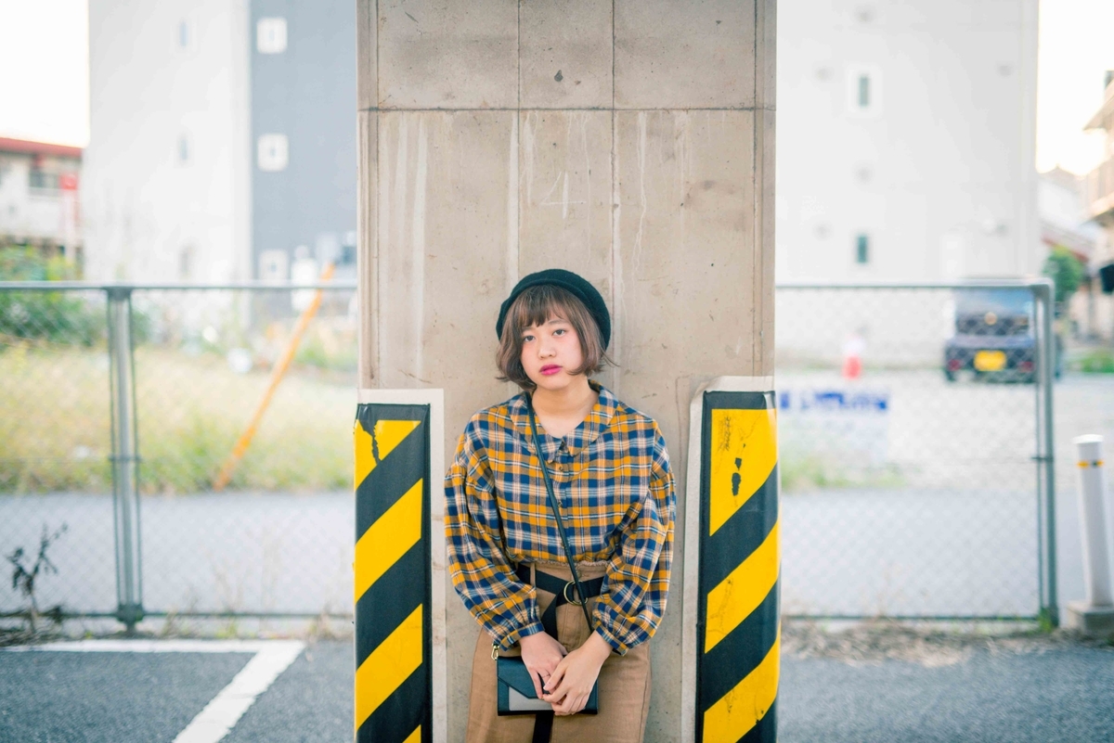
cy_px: 372
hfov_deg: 39.6
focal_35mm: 50
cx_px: 557
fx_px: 1548
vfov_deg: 27.0
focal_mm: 50
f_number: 1.4
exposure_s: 1/160
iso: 100
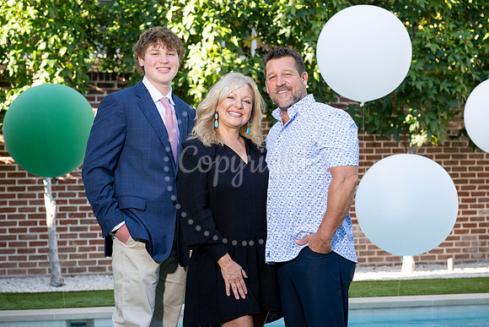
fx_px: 1304
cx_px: 244
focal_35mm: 96
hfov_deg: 21.2
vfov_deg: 14.3
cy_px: 164
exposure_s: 1/200
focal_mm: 96
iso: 400
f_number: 5.6
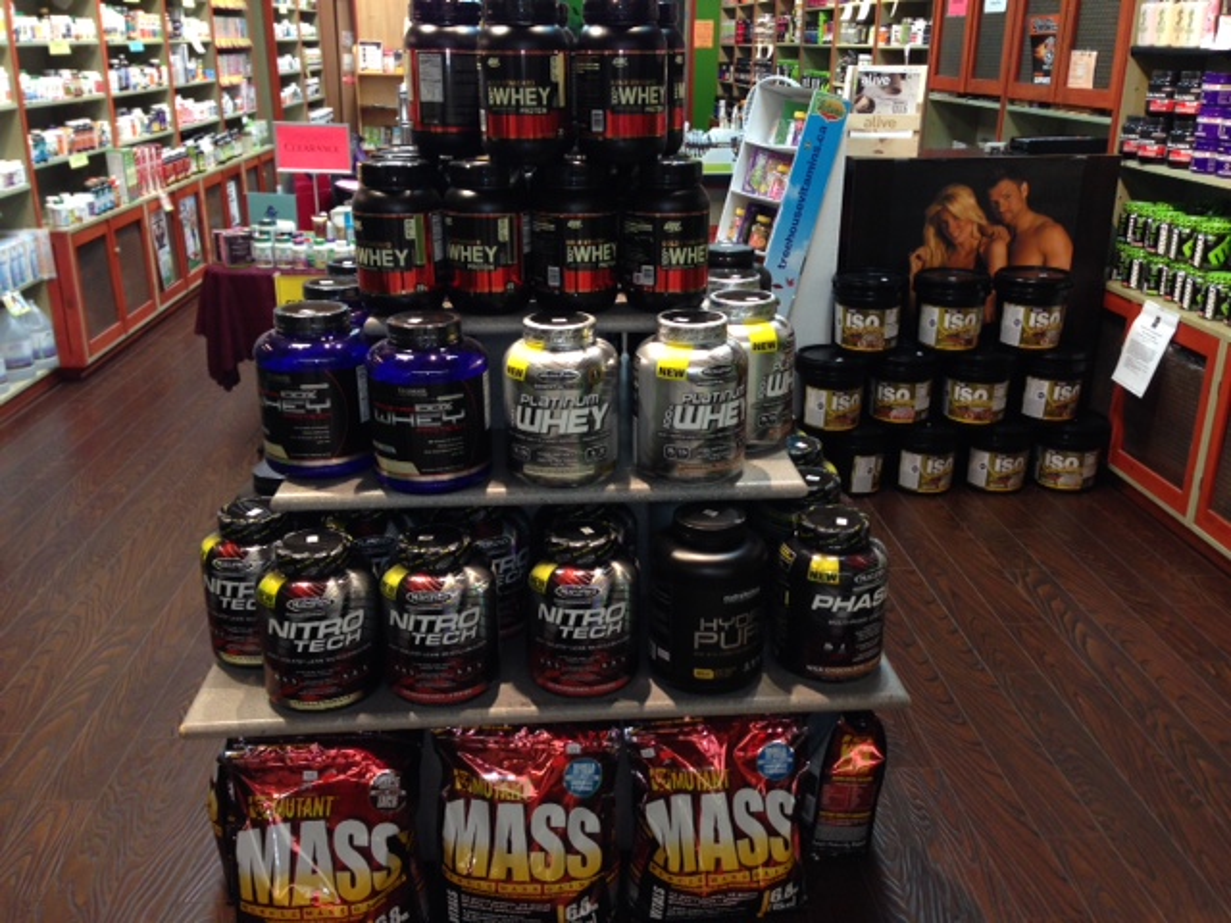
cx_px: 616
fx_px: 1174
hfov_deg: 55.4
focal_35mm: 33
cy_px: 462
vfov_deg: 42.9
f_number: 2.4
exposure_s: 1/20
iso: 80
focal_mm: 4.12
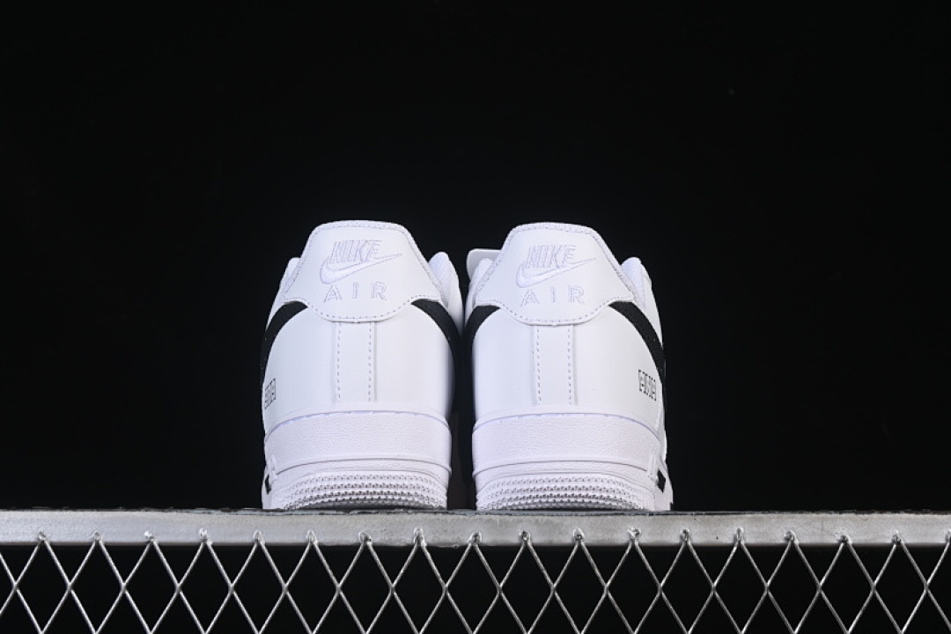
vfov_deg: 18.2
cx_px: 476
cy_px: 317
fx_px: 1981
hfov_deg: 27.0
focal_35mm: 75
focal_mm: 50
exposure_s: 1/100
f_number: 8
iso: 160
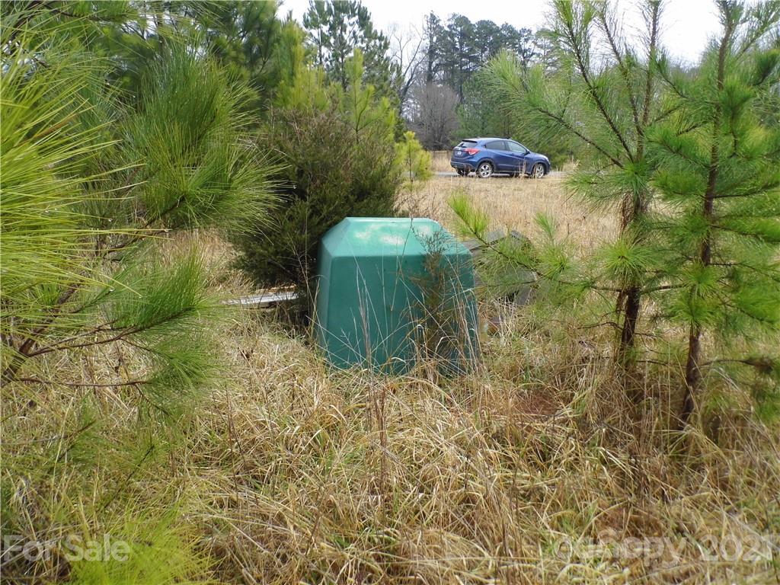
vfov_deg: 54.9
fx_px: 563
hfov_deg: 69.4
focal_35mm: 25
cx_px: 390
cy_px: 292
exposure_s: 1/267
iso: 100
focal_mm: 4.46
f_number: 3.1
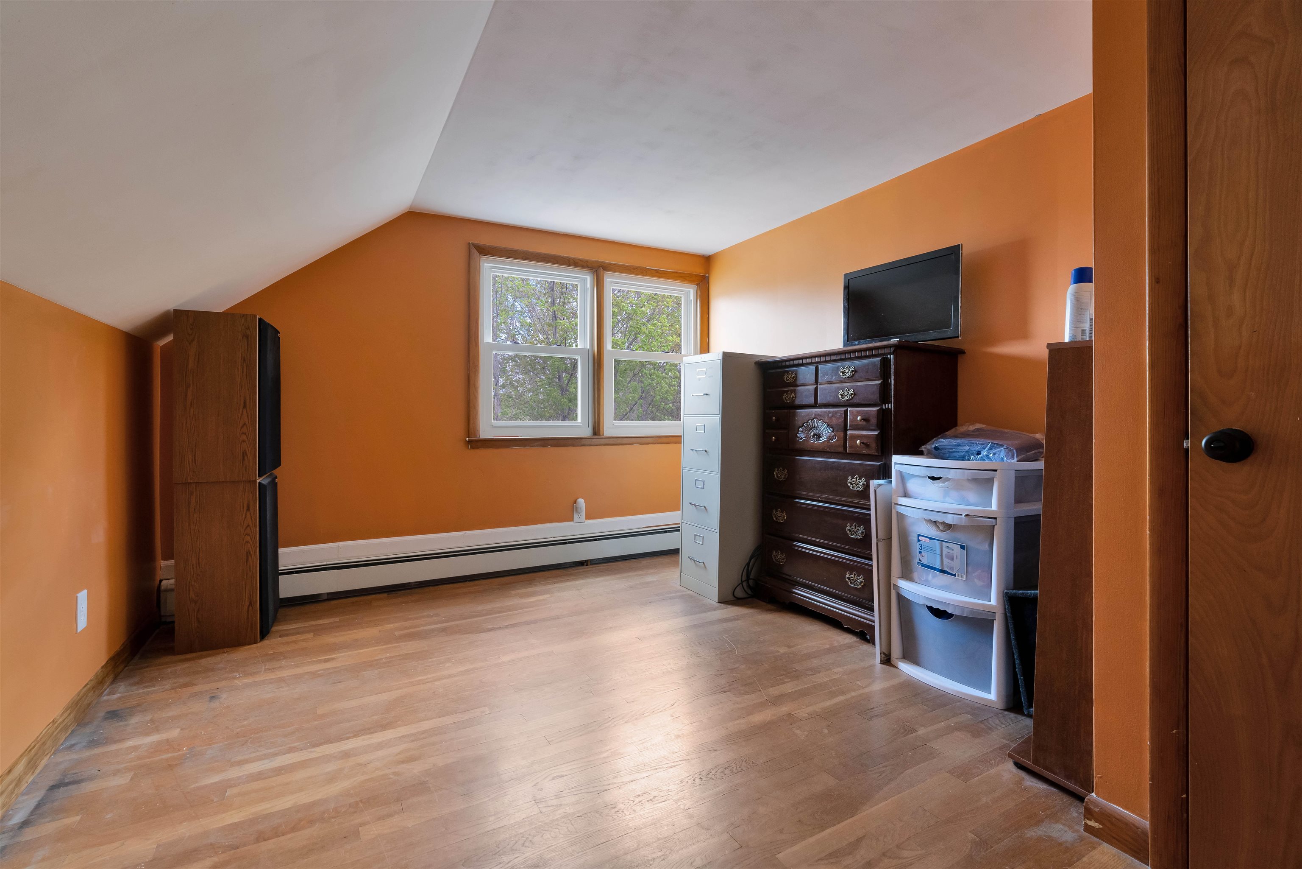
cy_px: 434
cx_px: 651
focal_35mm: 16
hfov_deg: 96.7
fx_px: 579
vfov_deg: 73.8
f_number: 8
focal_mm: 16
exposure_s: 1/45
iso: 800
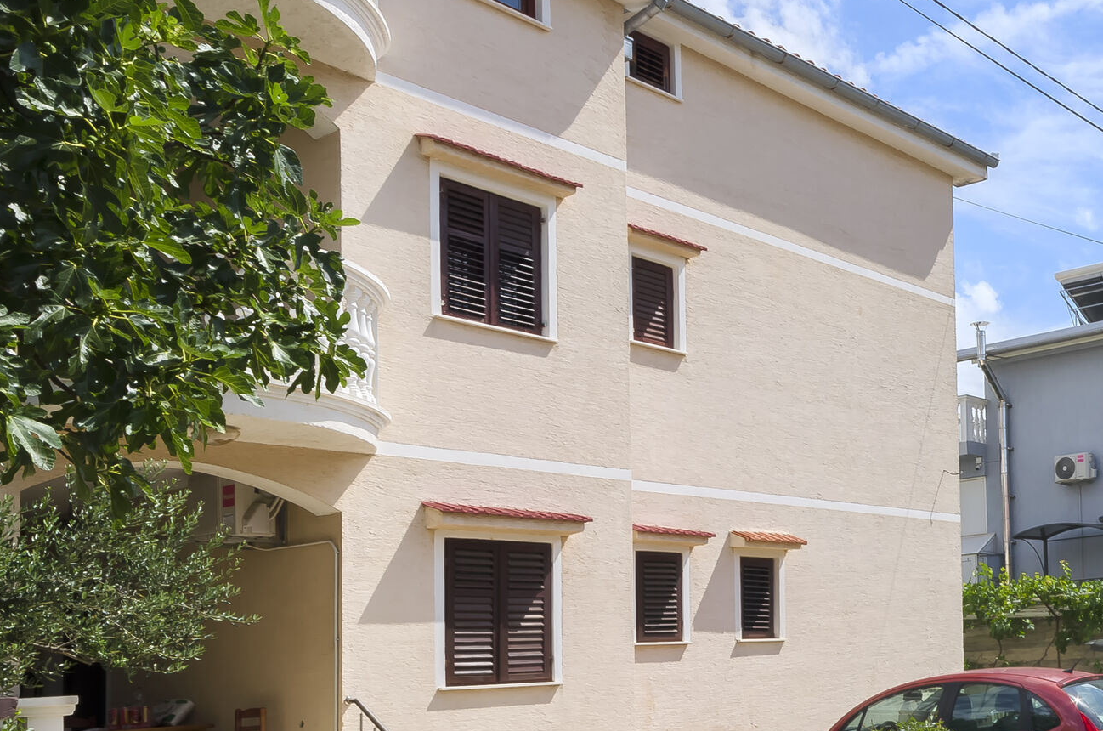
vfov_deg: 31.2
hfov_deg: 41.7
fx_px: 1287
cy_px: 544
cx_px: 1042
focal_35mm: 42
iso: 100
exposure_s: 1/200
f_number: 11
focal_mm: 13
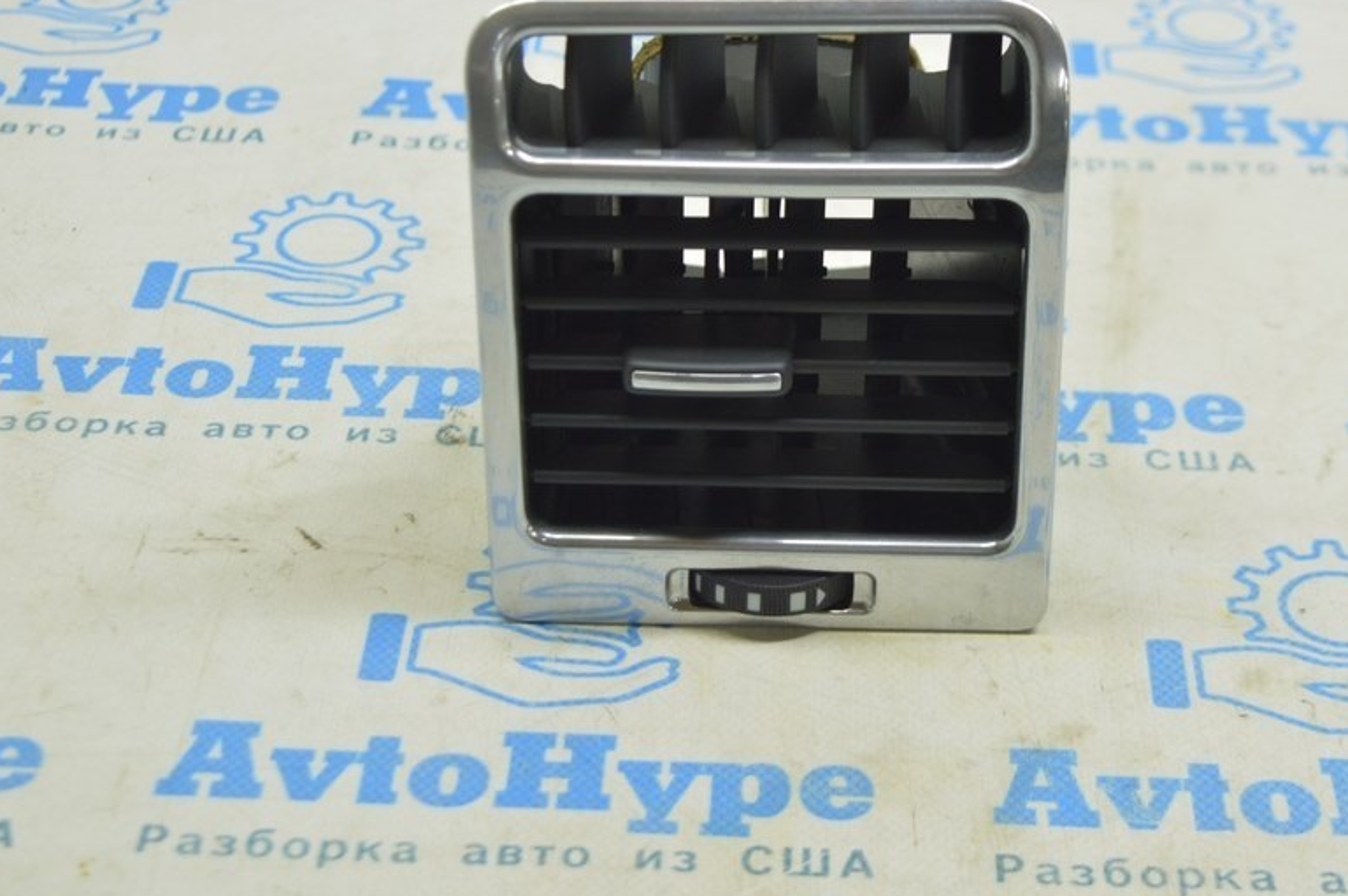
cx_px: 783
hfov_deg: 26.6
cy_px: 350
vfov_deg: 17.9
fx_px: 2844
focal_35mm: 76
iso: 400
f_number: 5.6
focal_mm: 38
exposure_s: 1/20
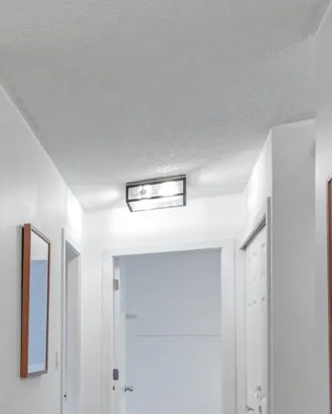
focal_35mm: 40
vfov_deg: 43.8
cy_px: 327
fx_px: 491
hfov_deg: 26.1
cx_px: -180
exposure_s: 1/15
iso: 400
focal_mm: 14
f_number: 8
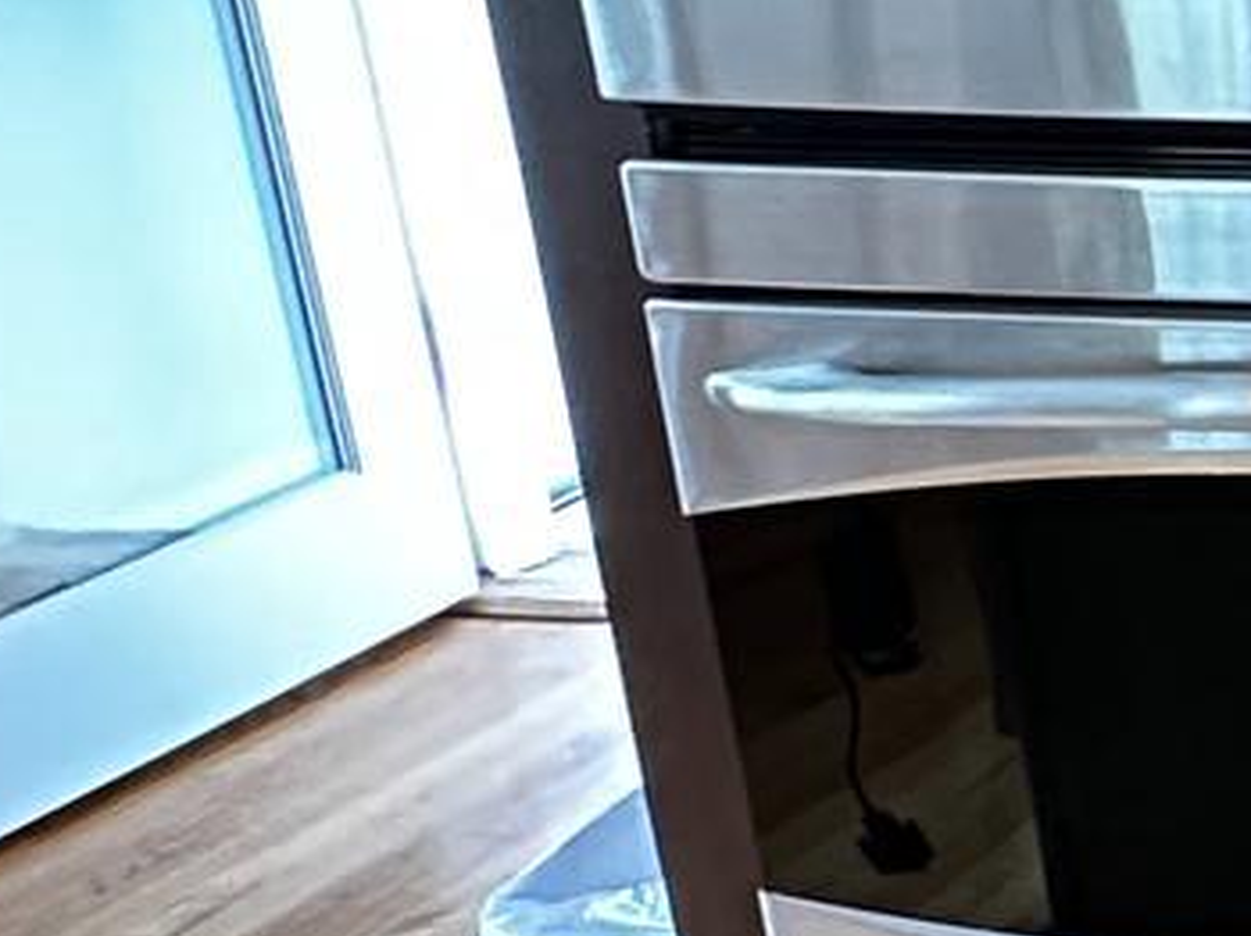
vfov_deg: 17.4
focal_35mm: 82
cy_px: -68
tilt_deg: -12.8
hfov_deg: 14.6
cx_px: 3035
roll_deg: -1.7
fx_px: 2961
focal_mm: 2.22
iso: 320
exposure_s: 1/60
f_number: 2.2
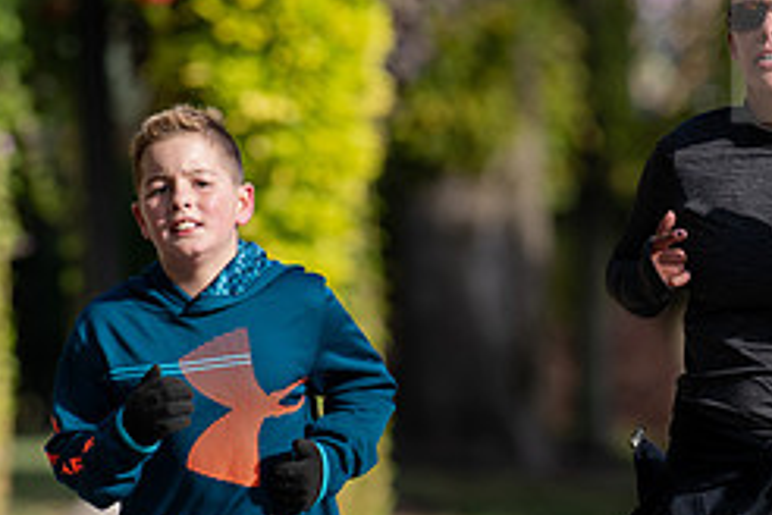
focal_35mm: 707
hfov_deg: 2.9
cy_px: 240
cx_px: 637
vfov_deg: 1.9
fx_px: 15160
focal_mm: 300
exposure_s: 1/500
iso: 200
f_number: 5
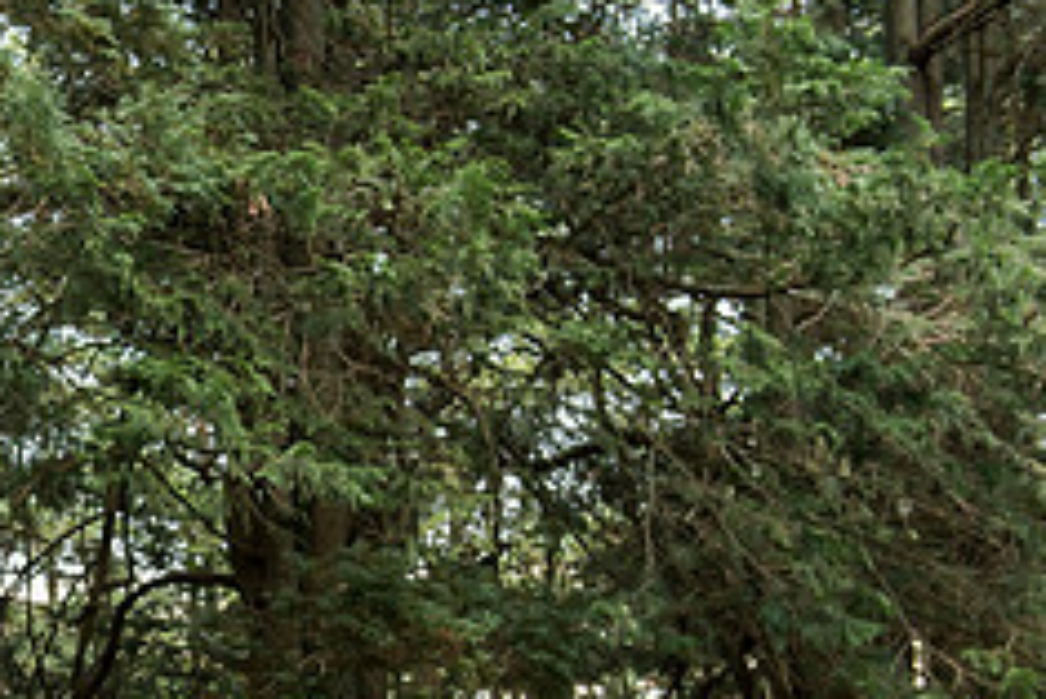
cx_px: -168
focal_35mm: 98
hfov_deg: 19.7
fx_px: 2849
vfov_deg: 13.8
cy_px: 635
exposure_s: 1/160
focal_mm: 38
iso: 1000
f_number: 3.5
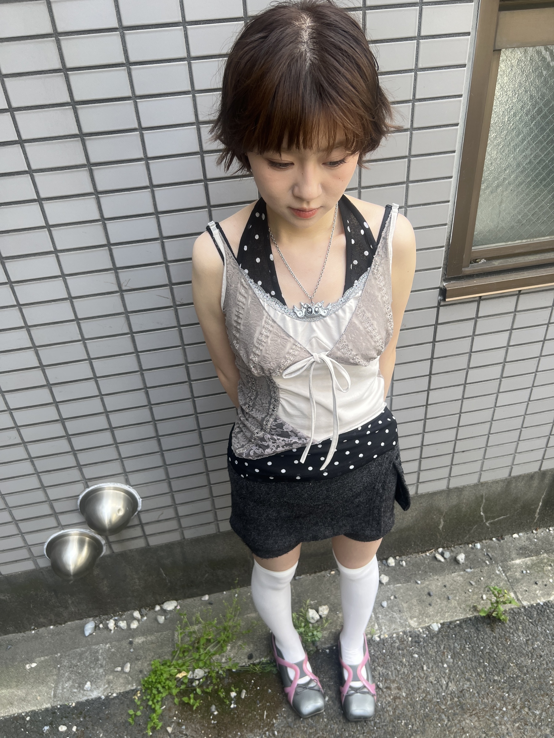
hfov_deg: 53.1
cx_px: 277
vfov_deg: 67.3
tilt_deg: -35.2
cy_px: 369
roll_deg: +5.4
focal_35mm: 26
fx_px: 555
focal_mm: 5.7
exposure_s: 1/278
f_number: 1.5
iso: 40
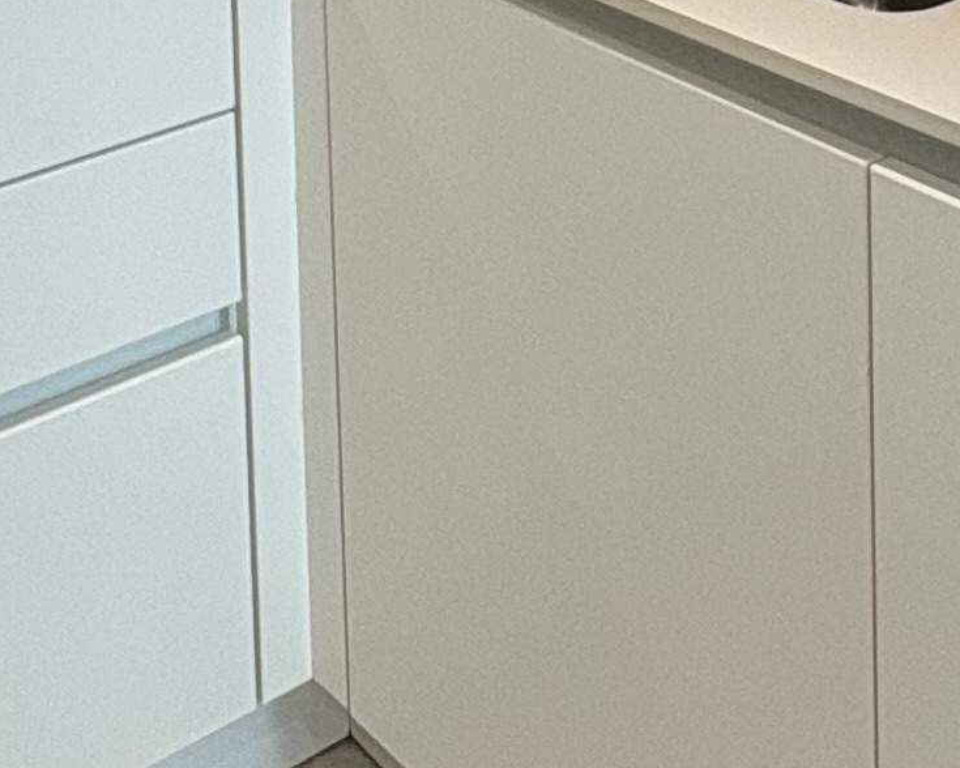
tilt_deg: -4.2
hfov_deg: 25.4
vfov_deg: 16.9
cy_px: -611
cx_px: 521
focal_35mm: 75
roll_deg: +1.6
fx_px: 2131
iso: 160
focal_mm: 2.22
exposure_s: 1/50
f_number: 2.2
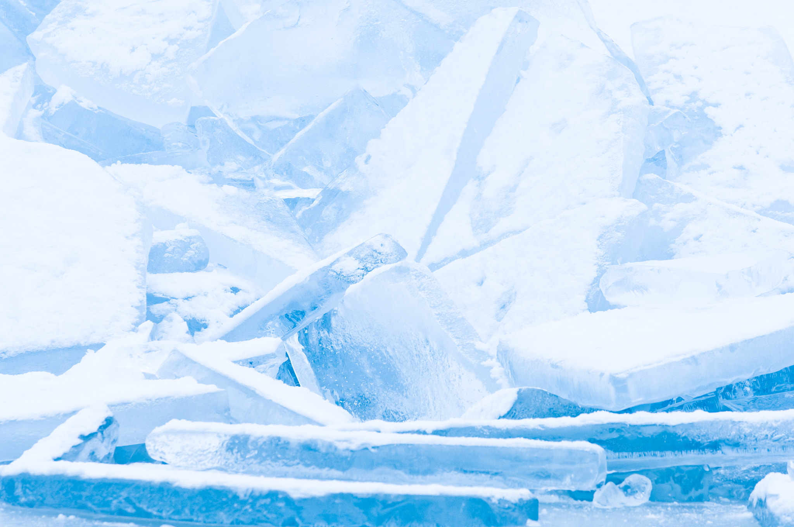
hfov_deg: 6.9
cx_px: 397
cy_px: 264
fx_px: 6608
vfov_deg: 4.6
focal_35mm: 300
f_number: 7.1
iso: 320
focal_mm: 200
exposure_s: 1/320
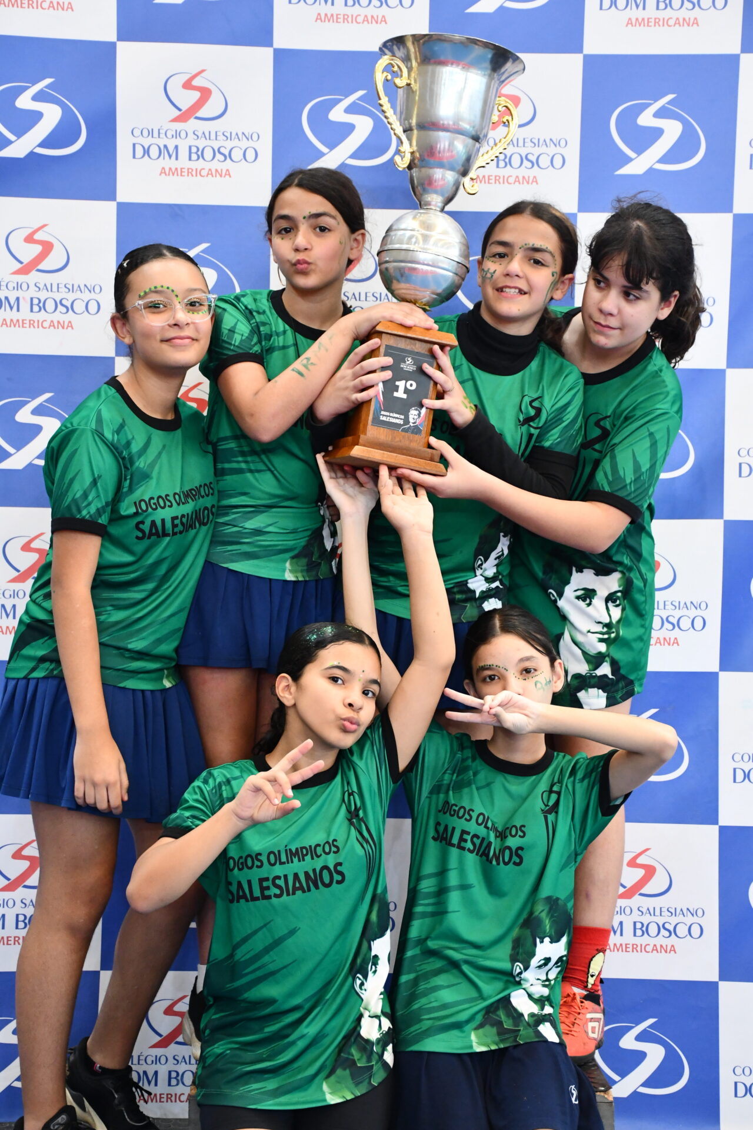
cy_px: 565
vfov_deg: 30.1
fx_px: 2102
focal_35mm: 67
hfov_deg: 20.3
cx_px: 376
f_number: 4.5
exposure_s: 1/125
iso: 2500
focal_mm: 45
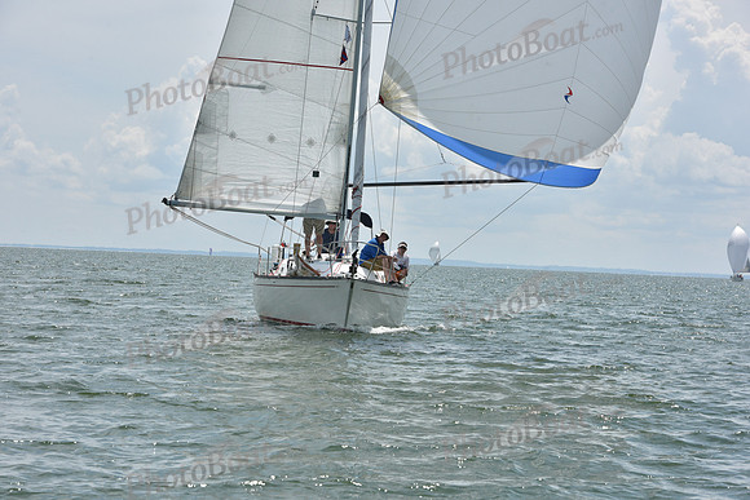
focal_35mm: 112
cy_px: 250
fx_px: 2334
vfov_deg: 12.2
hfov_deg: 18.3
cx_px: 375
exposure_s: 1/1000
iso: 320
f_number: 11
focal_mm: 112
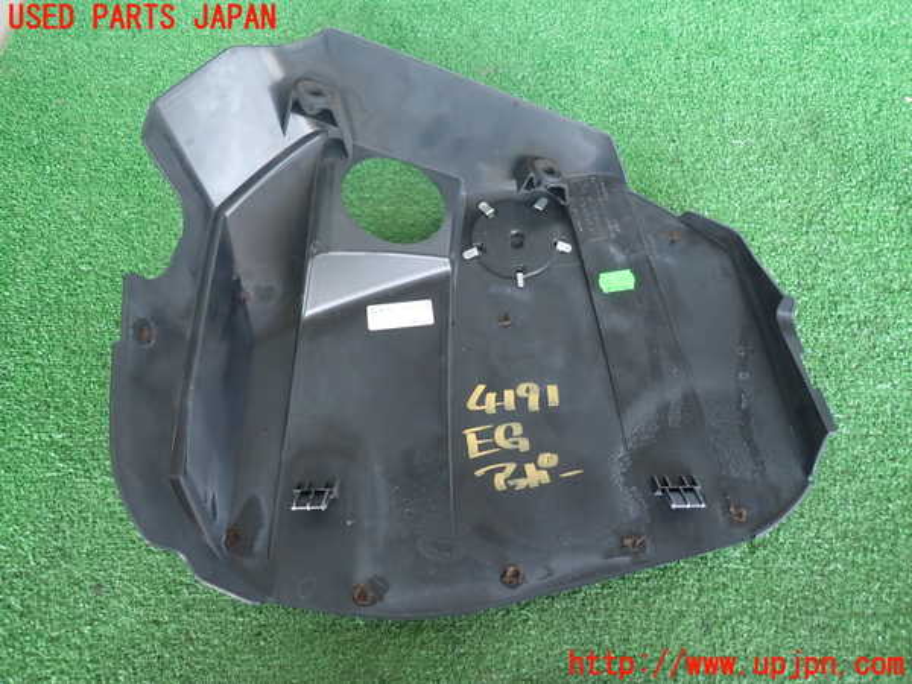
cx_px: 456
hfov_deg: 69.4
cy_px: 342
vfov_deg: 54.9
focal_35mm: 25
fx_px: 659
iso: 200
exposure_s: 1/40
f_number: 2
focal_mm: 4.5
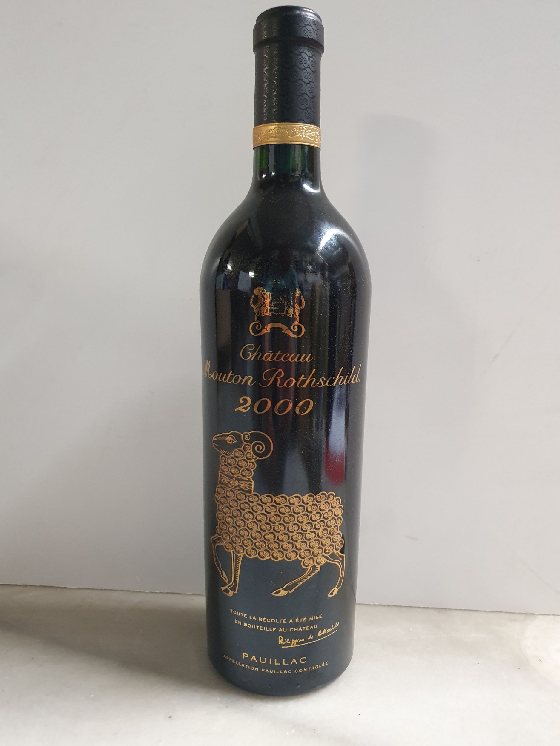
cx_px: 280
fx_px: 561
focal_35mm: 26
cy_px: 373
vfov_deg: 67.3
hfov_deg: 53.1
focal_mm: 4.32
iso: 500
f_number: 1.5
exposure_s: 1/50
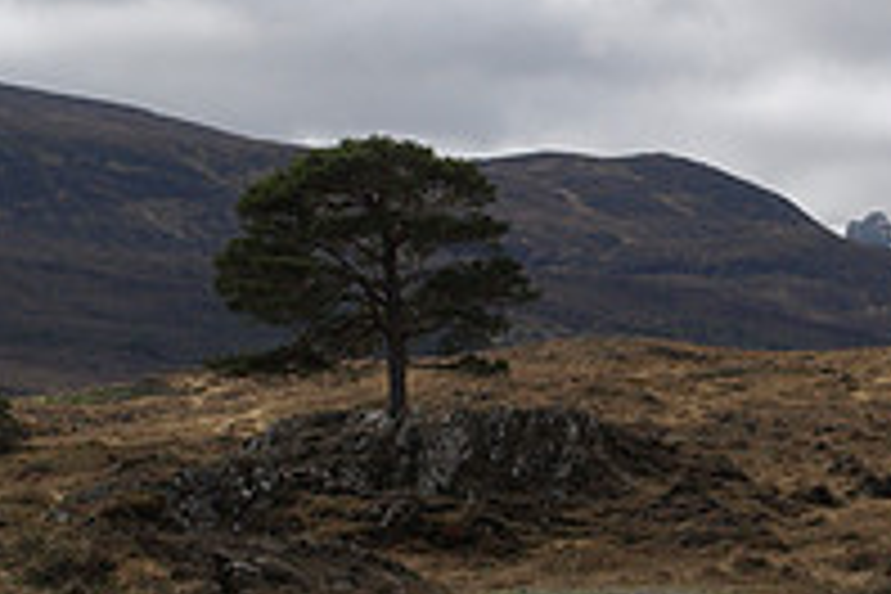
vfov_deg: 9.8
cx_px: 1040
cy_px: 389
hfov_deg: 14.2
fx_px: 3465
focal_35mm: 140
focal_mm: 23
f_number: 11
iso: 200
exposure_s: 1/320
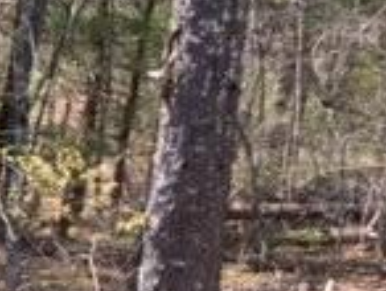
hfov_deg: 13.9
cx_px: -288
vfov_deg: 11.7
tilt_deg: -10.0
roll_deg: -8.5
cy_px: 241
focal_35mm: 127
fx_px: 1418
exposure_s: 1/581
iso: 32
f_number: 2.2
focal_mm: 4.15
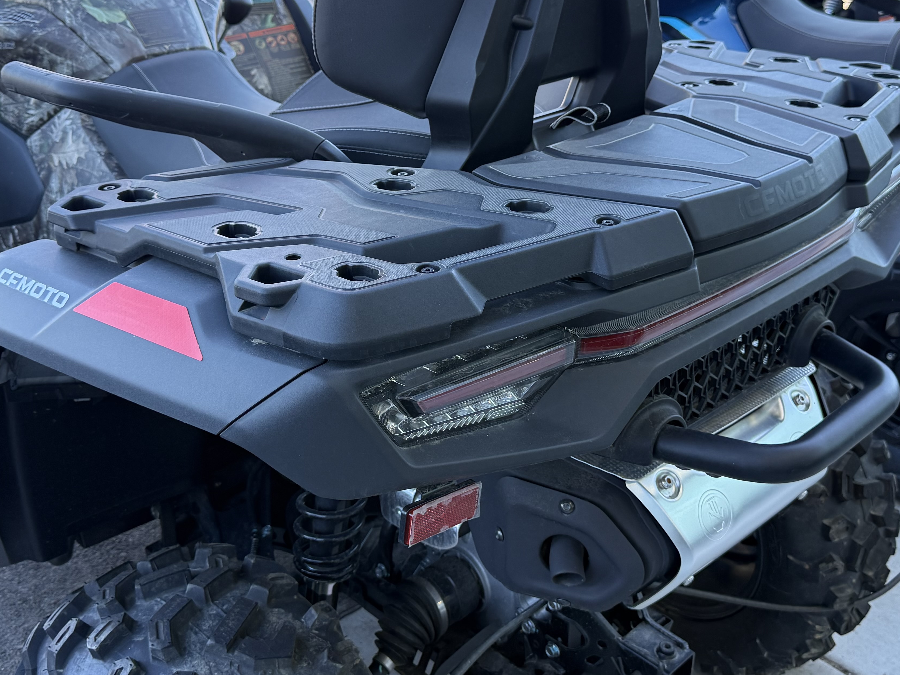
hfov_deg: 45.7
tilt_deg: -23.8
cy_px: 263
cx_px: 479
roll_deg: -1.3
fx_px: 1066
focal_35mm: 41
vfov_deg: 35.0
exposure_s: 1/229
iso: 125
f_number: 1.78
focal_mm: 6.76
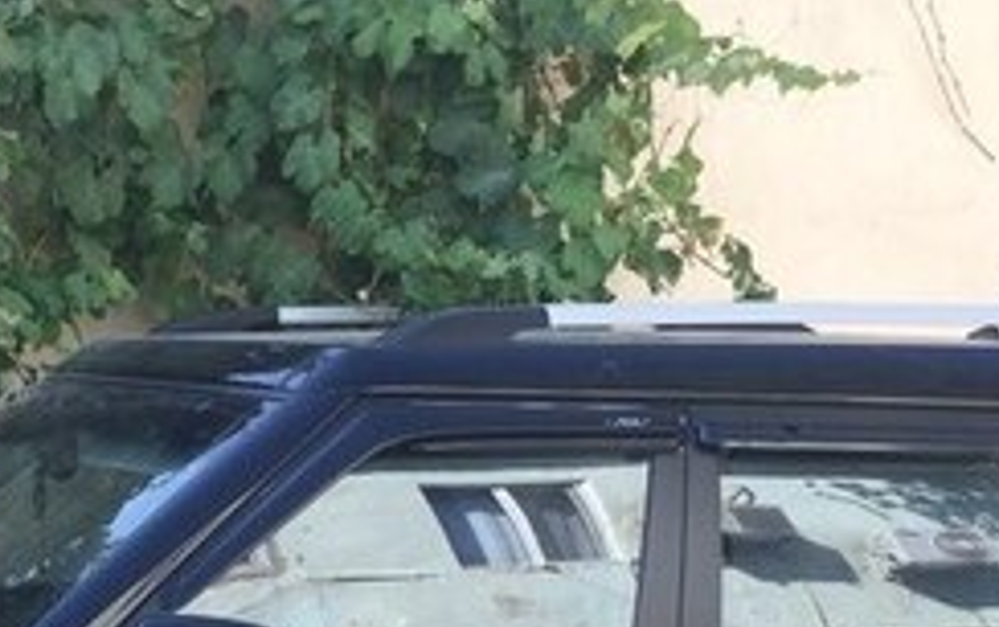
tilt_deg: -10.9
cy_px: 875
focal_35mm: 83
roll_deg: -0.8
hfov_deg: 24.0
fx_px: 2262
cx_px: 53
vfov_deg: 14.9
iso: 32
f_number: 2.2
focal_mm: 4.15
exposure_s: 1/302
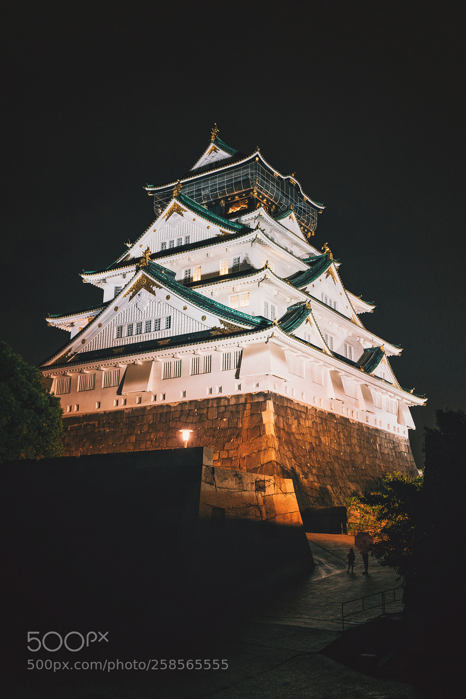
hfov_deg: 37.9
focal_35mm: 35
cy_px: 350
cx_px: 233
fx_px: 679
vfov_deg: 54.4
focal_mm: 35
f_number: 4
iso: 100
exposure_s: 1/13
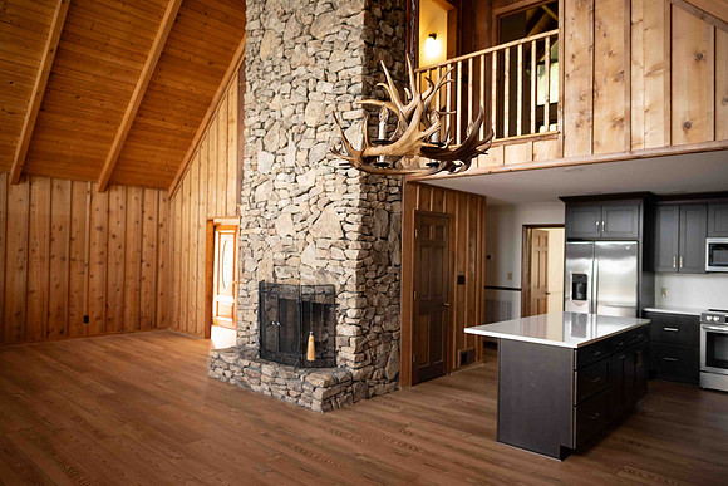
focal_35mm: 24
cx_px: 364
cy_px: 243
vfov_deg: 53.2
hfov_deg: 73.7
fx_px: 485
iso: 1000
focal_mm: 24
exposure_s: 1/250
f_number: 2.5
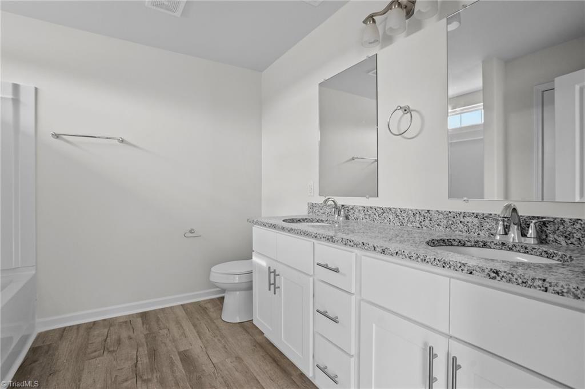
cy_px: 194
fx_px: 276
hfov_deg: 93.3
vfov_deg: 70.3
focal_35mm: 17
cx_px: 292
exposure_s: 1/8
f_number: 6.3
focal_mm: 17
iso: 500
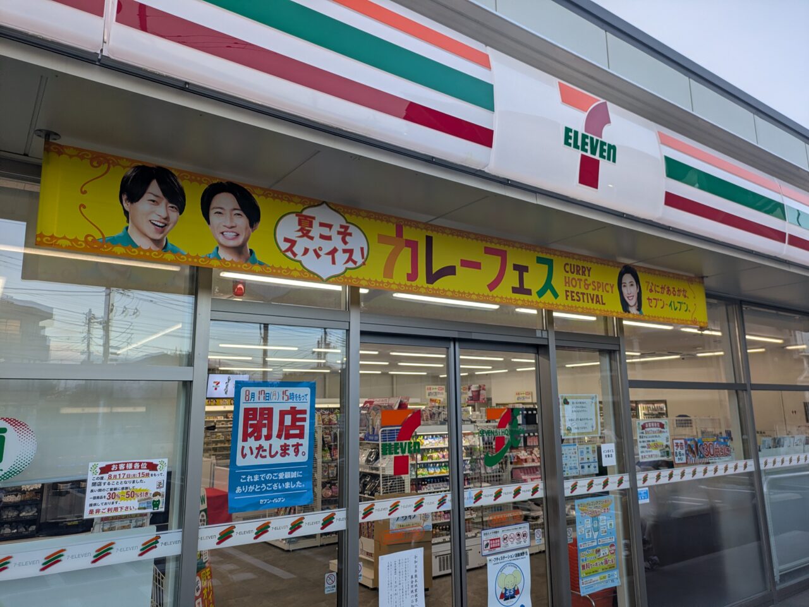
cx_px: 404
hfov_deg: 69.4
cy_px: 304
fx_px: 584
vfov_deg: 54.9
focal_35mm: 25
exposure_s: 1/188
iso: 38
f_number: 1.89
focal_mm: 5.43
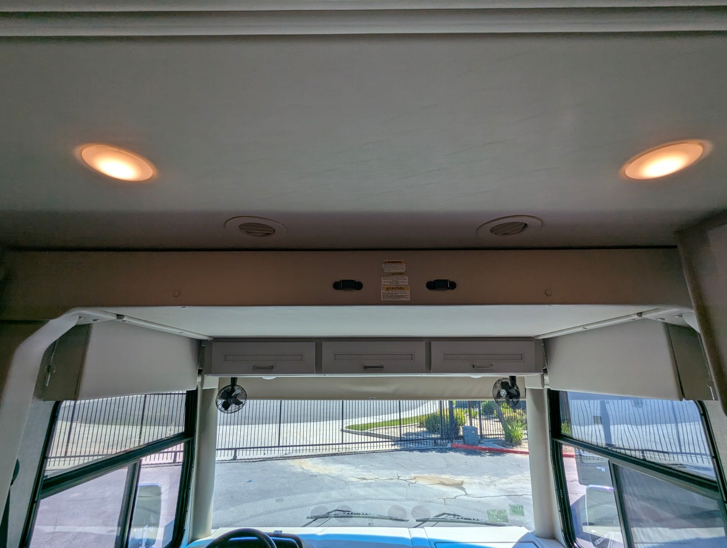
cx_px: 364
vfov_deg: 78.2
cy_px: 274
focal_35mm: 16
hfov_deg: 94.4
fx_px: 336
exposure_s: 1/699
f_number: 2.2
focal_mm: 2.35
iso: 34
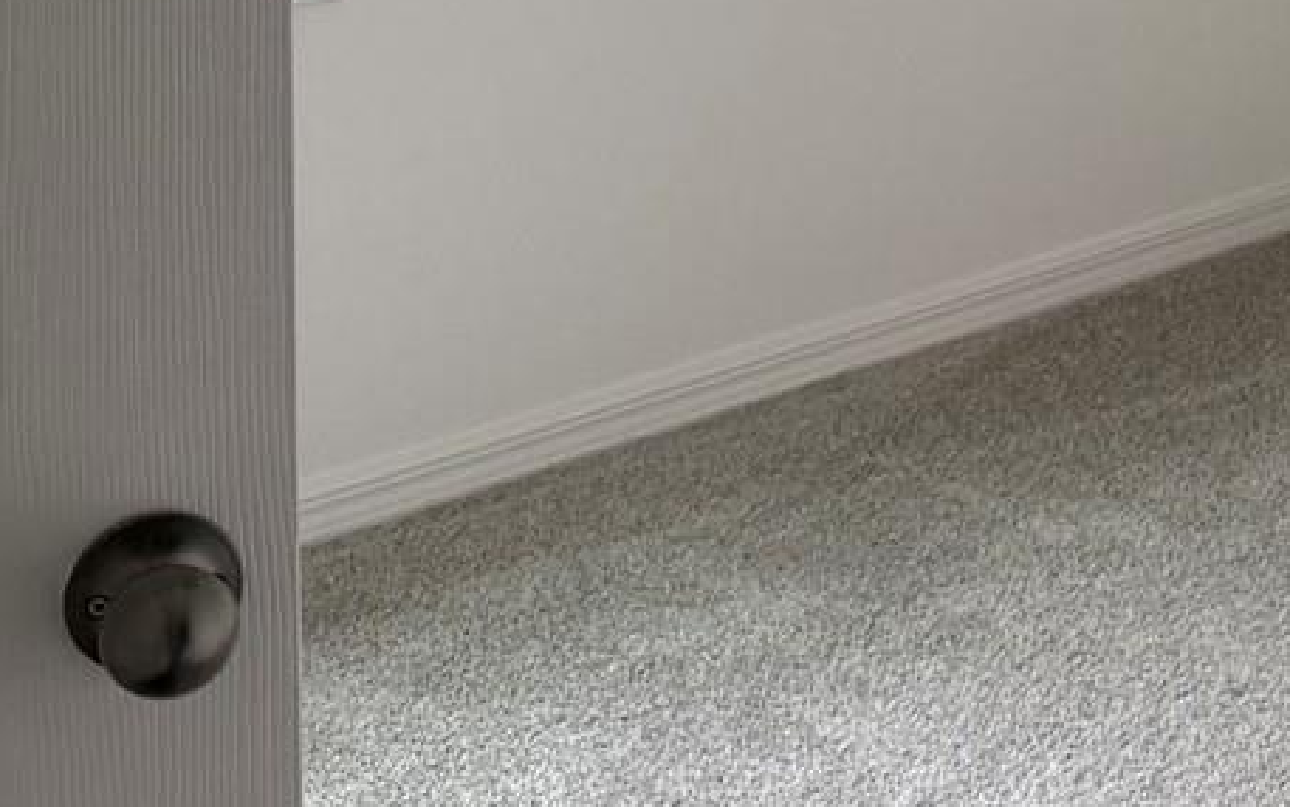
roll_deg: -1.0
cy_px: -426
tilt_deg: -5.7
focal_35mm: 89
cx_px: 1663
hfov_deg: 21.2
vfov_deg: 13.8
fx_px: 3130
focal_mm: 6.76
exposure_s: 1/60
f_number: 1.78
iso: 250
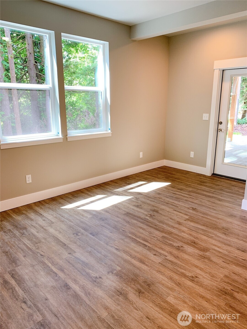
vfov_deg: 67.3
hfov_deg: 53.1
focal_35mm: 26
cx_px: 124
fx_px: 247
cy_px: 164
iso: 64
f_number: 1.8
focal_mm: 4.25
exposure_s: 1/60
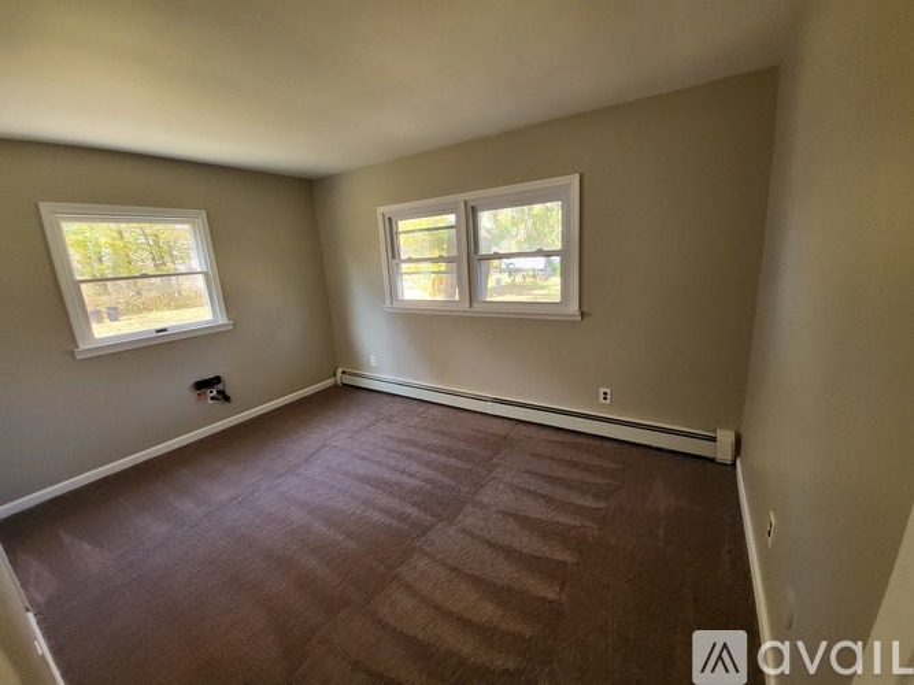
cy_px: 342
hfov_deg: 106.2
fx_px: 343
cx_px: 457
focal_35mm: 13
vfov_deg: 89.9
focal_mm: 1.74
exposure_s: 1/60
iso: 200
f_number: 2.2
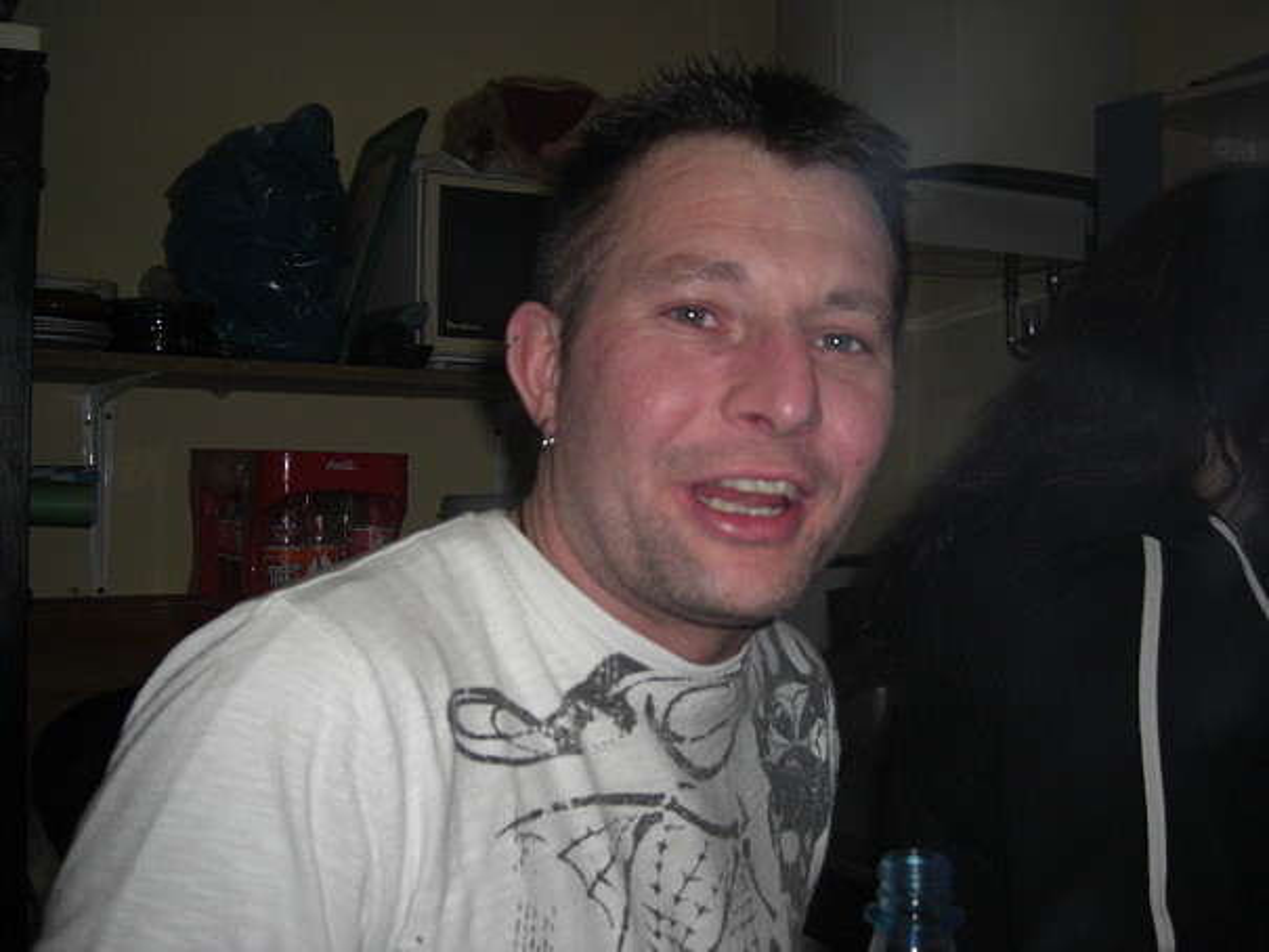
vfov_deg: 37.7
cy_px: 476
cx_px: 634
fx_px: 1393
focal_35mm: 38
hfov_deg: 49.0
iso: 200
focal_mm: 7.9
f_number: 2.8
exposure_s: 1/60
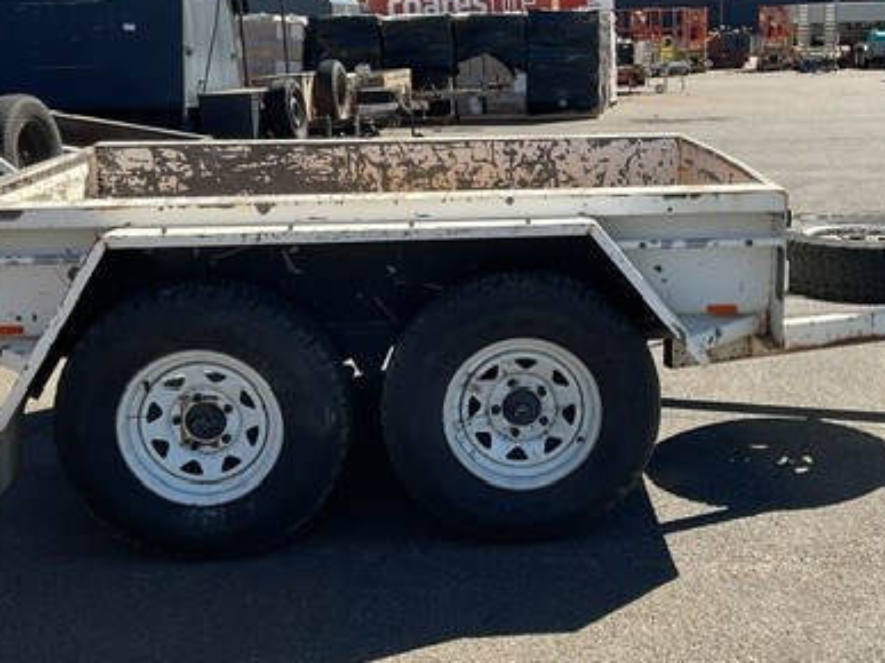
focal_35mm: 48
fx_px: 1227
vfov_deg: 30.2
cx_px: 551
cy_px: 297
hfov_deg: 39.4
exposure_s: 1/1168
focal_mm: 3
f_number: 1.8
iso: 16
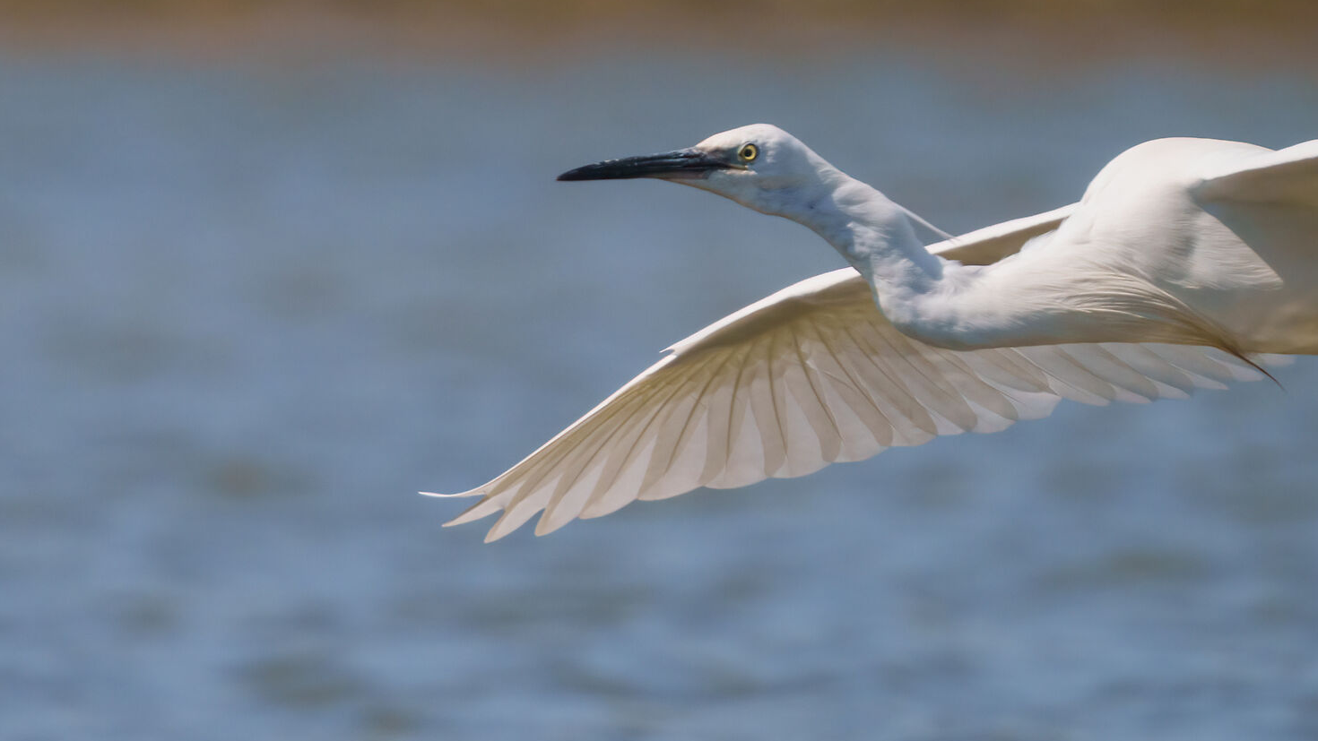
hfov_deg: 1.5
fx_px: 50222
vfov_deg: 0.8
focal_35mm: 1437
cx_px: 1025
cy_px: 260
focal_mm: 840
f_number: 11
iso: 1000
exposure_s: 1/1250
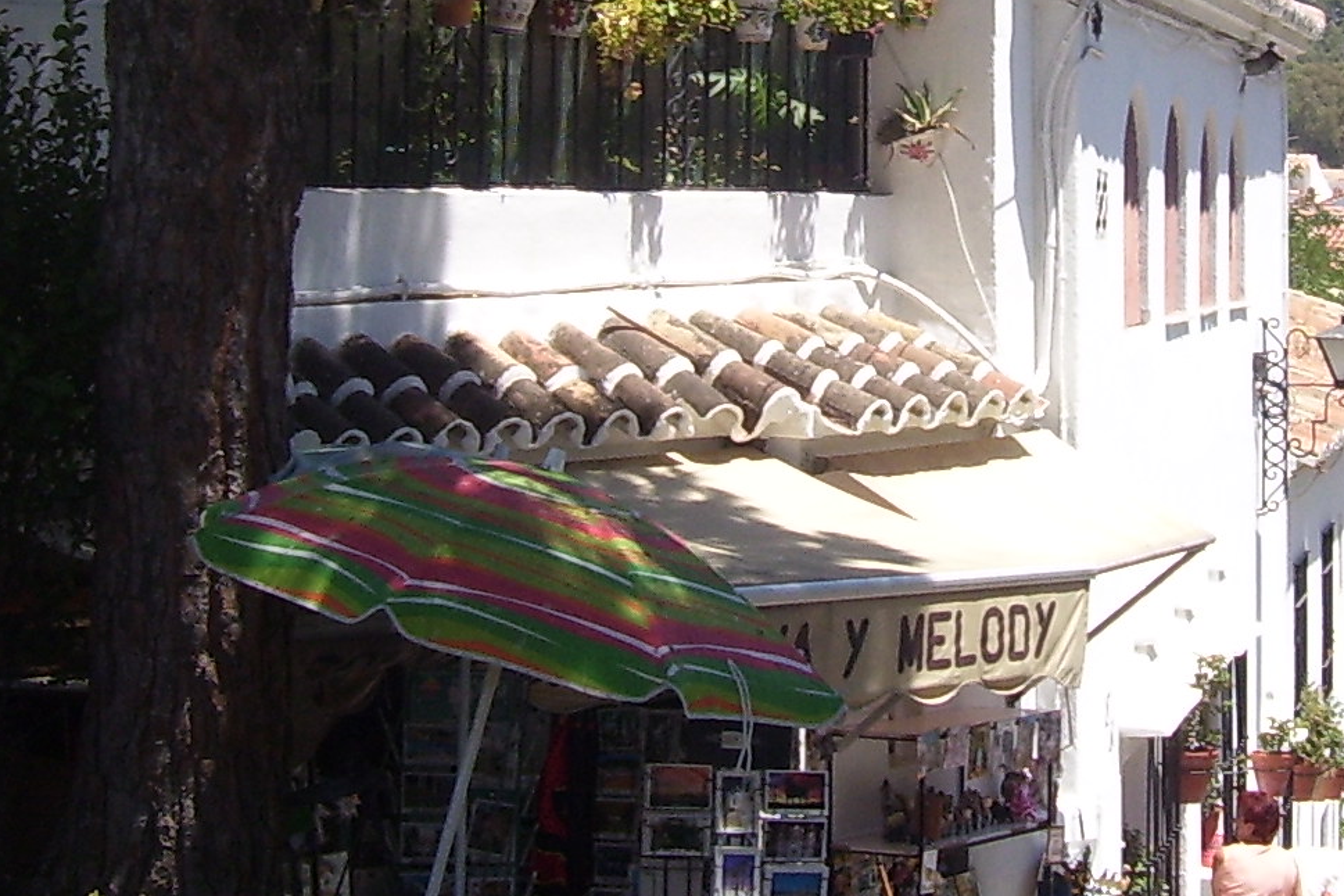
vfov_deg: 14.4
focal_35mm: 94
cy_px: 128
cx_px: 971
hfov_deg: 21.5
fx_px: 3509
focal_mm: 5.6
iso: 80
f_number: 4.8
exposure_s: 1/350
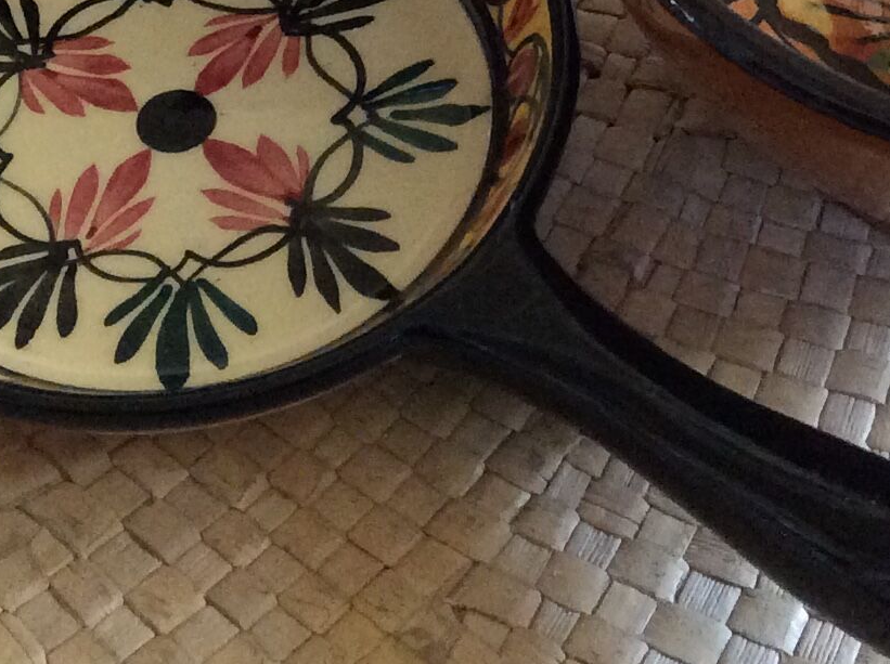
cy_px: -185
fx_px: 2593
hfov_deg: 19.5
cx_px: 490
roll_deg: +2.3
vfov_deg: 14.1
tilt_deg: -44.6
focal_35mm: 101
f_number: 2.4
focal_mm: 3.3
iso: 250
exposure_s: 1/25
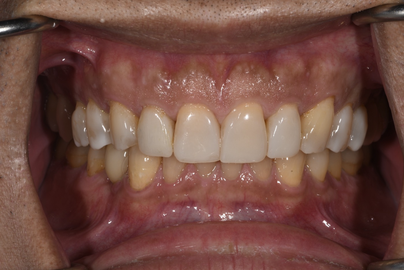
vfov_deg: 10.8
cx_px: 202
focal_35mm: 127
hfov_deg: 16.1
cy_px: 135
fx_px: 1425
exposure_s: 1/40
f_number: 36
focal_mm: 85
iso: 100
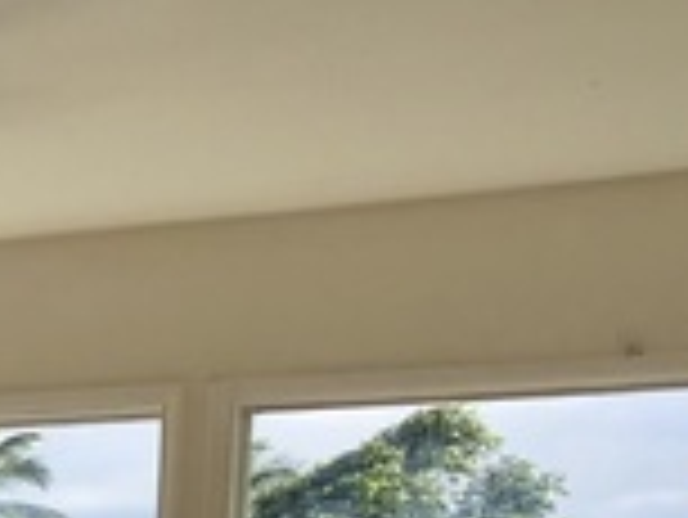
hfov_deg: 14.5
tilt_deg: -7.2
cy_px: 1045
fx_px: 2427
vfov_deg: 11.0
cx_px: -479
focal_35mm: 122
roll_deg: -1.1
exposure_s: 1/685
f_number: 1.8
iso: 20
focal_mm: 4
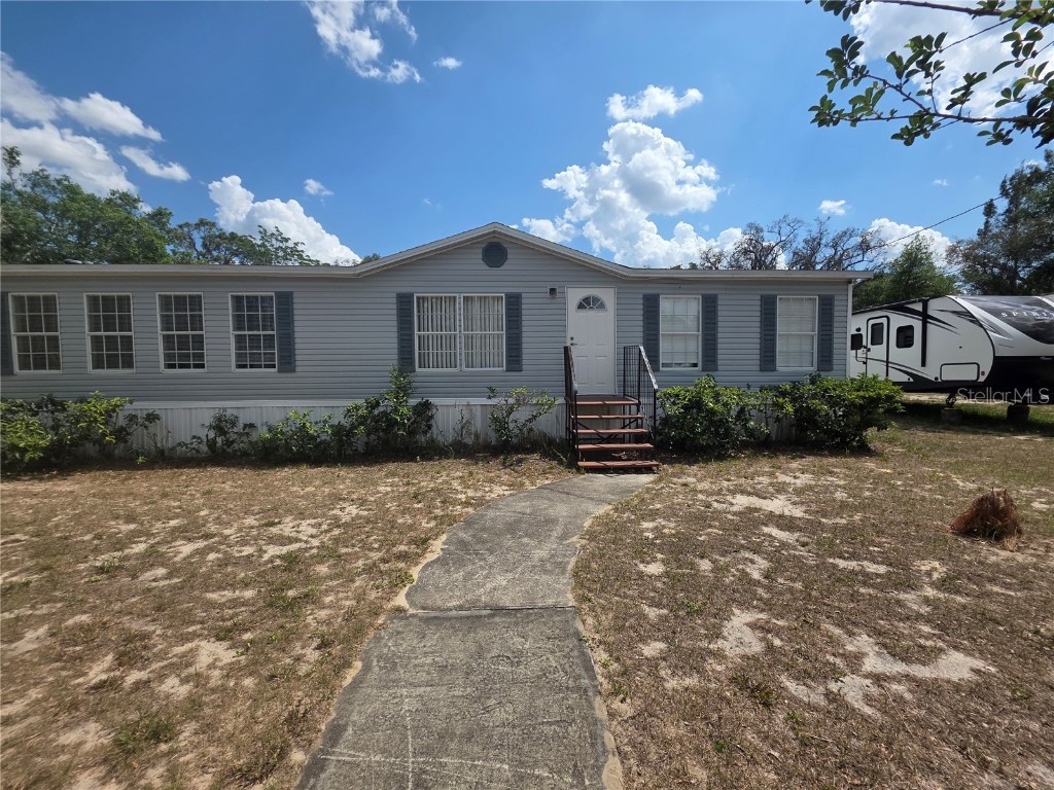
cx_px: 527
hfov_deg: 106.2
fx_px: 396
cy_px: 395
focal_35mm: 13
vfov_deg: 89.9
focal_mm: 2.2
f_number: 1.9
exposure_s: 1/2797
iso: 40
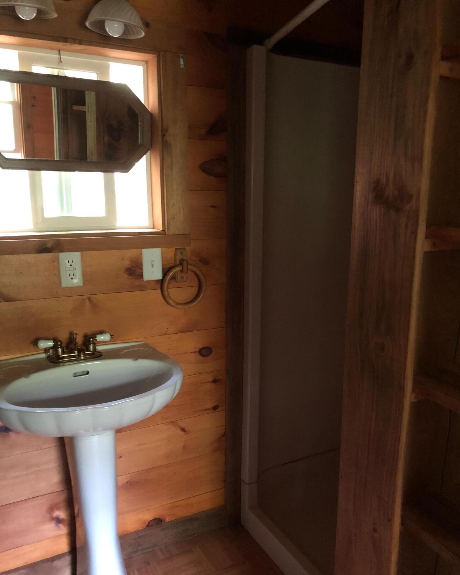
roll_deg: -1.0
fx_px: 510
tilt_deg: -13.2
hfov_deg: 48.5
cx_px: 229
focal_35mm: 30
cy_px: 311
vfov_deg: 58.7
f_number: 1.8
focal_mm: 3.99
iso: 160
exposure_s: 1/4
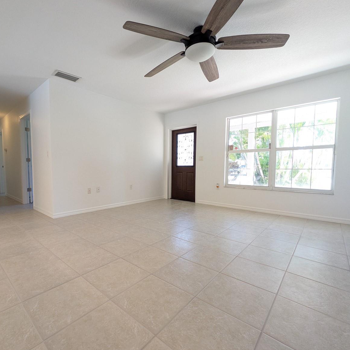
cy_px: 178
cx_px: 154
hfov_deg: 83.6
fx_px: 194
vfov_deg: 84.0
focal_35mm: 17
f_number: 2.2
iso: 202
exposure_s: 1/60
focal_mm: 1.83
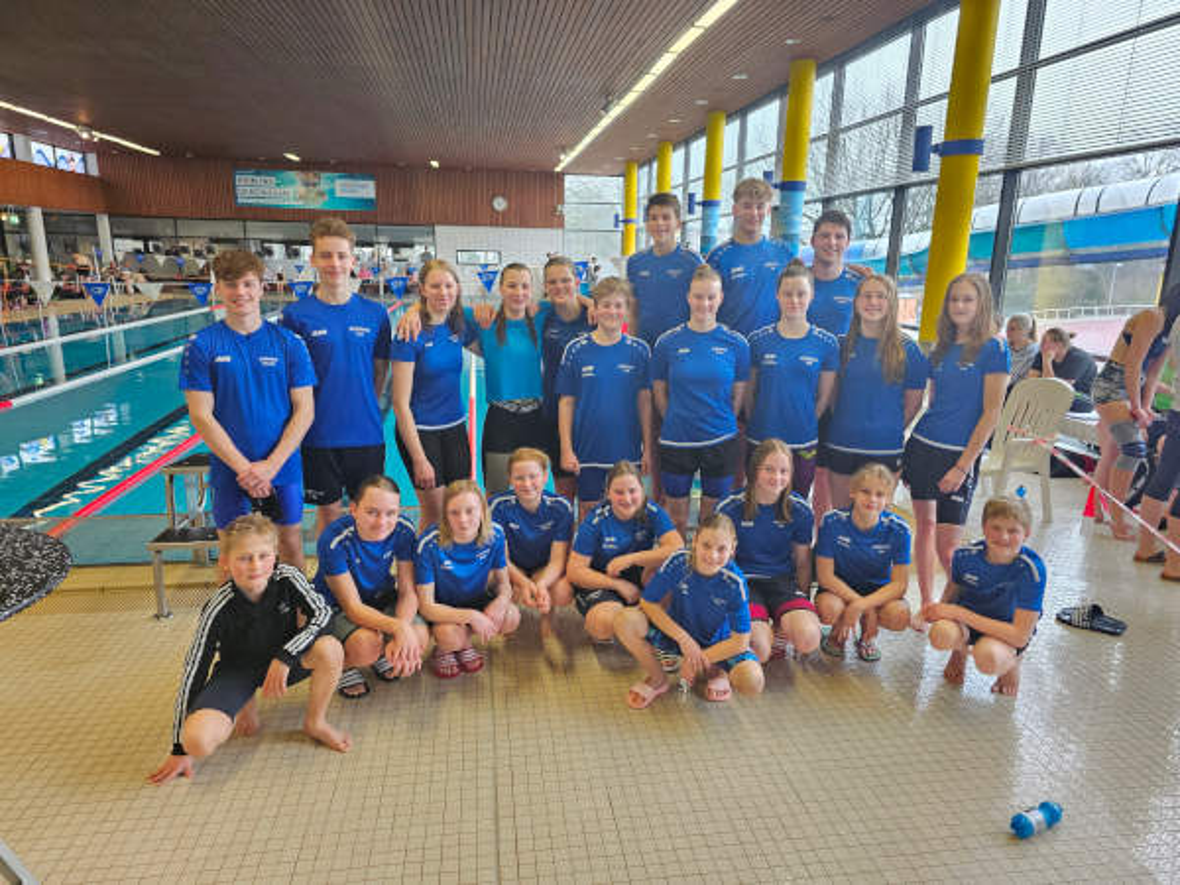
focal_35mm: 23
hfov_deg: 73.9
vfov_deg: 58.9
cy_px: 442
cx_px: 590
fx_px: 784
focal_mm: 6.3
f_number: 1.7
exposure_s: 1/100
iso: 250
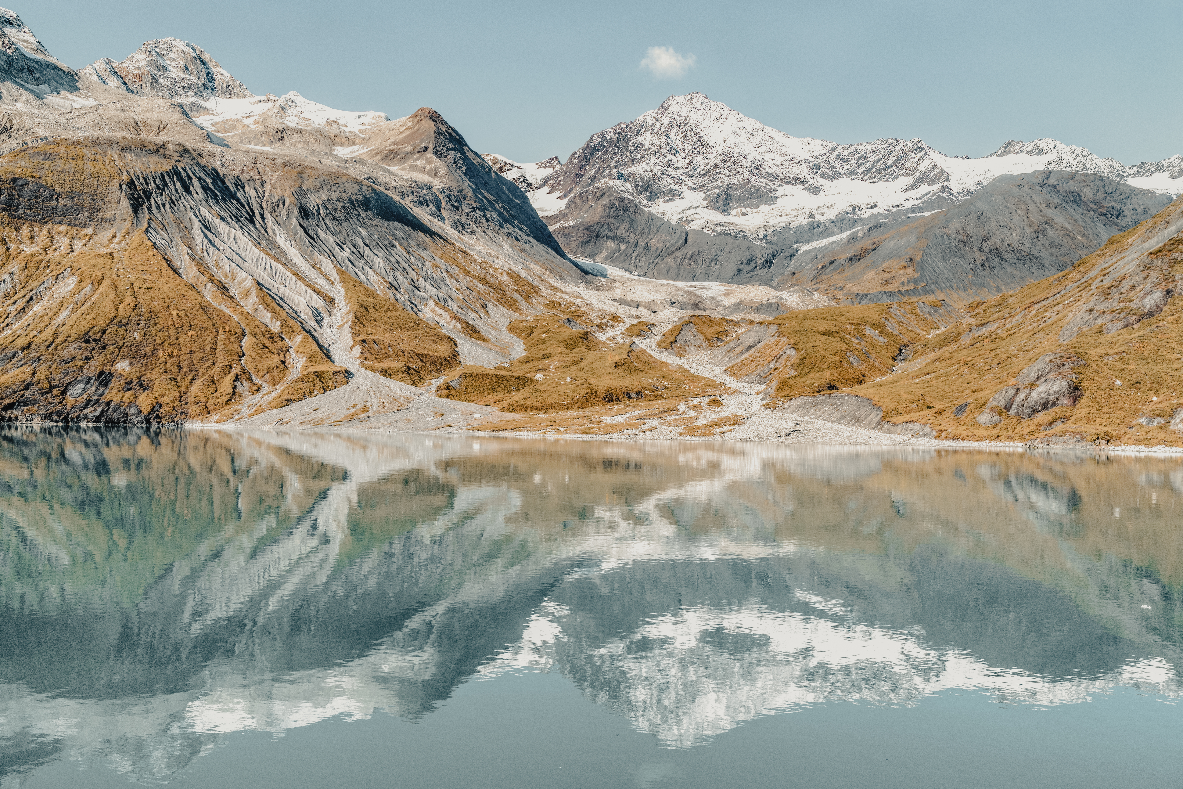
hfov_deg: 54.4
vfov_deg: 37.9
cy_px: 394
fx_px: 1150
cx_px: 592
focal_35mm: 35
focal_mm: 35
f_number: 4.5
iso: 250
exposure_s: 1/800
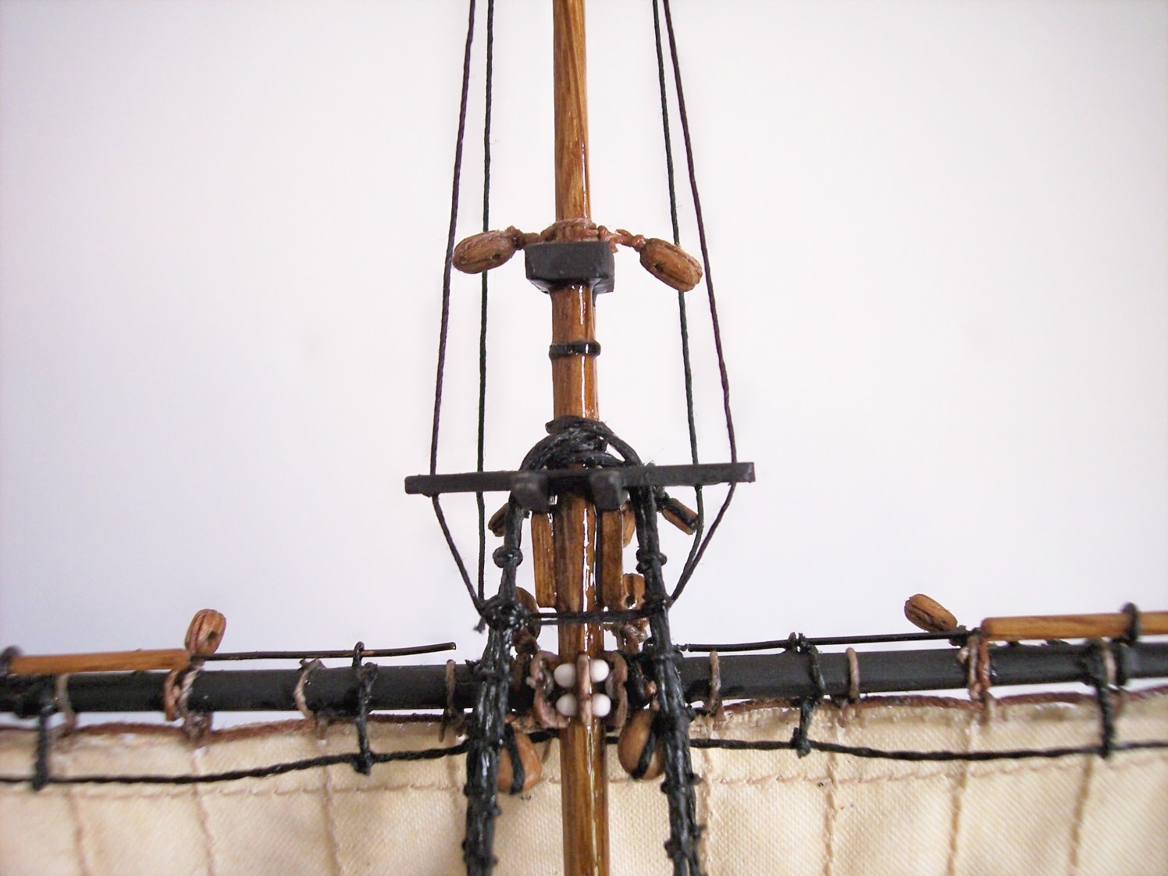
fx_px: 1316
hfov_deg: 47.9
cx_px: 584
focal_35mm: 39
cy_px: 438
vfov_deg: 36.8
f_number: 3.4
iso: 100
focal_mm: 8
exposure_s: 1/30
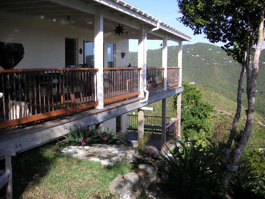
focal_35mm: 37
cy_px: 100
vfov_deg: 38.7
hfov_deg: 50.1
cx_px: 132
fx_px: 283
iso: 50
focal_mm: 6.1
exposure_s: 1/180
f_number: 6.7
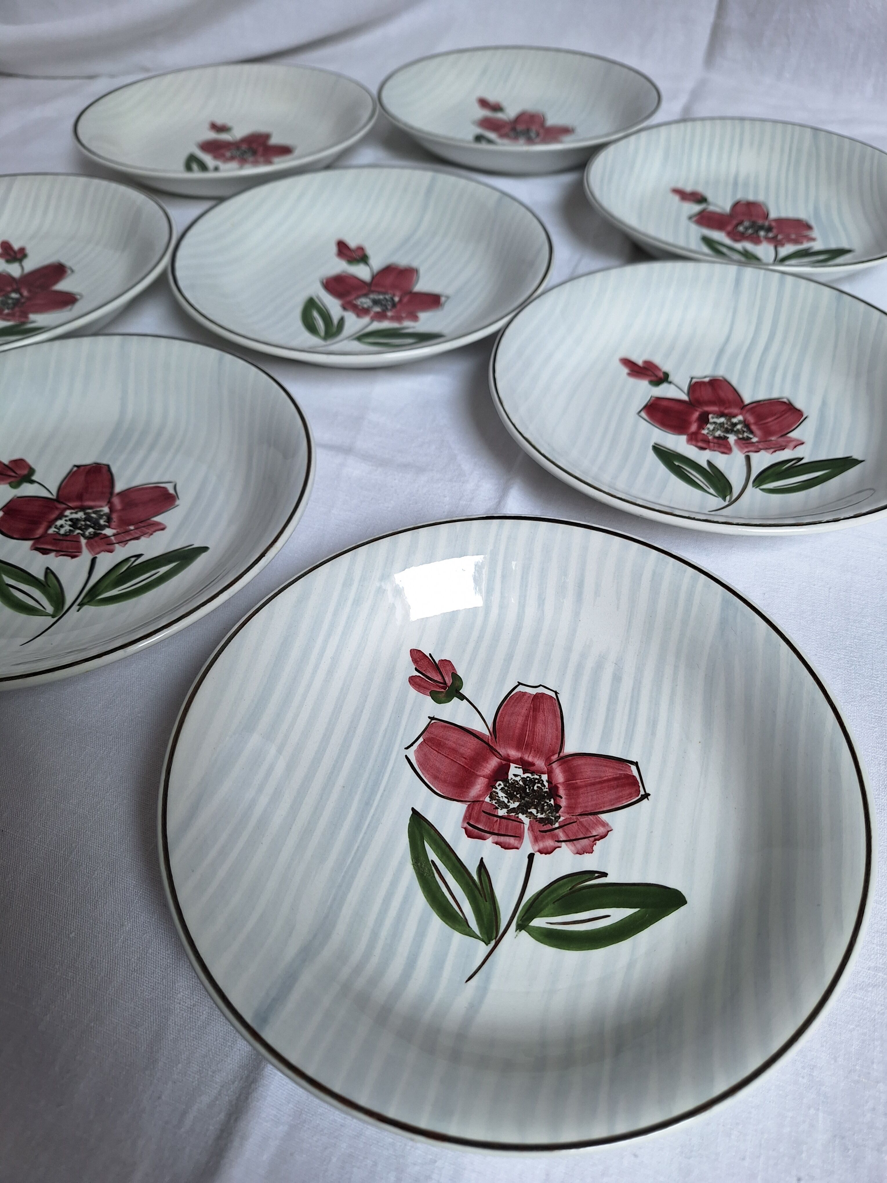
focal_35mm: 23
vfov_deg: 73.9
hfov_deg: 58.9
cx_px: 444
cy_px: 592
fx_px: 786
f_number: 1.8
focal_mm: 5.54
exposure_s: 1/315
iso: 40
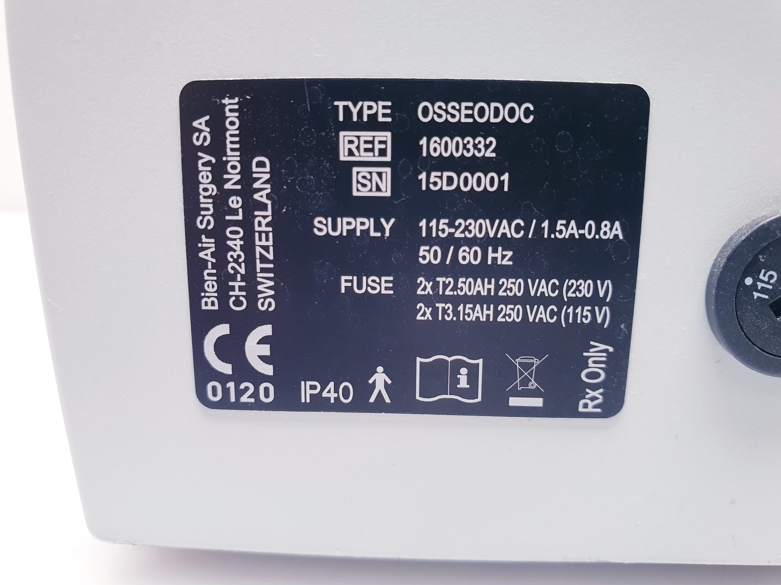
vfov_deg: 53.1
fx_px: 587
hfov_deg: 67.3
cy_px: 292
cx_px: 390
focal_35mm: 26
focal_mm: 4.3
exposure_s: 1/50
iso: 100
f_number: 2.4
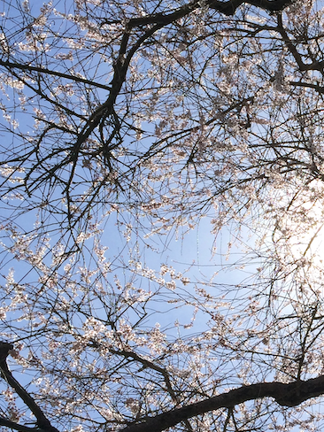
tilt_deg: +57.4
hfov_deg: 18.5
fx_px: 948
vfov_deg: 25.6
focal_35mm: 76
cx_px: 370
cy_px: 243
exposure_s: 1/3165
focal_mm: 4.15
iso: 32
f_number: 2.2
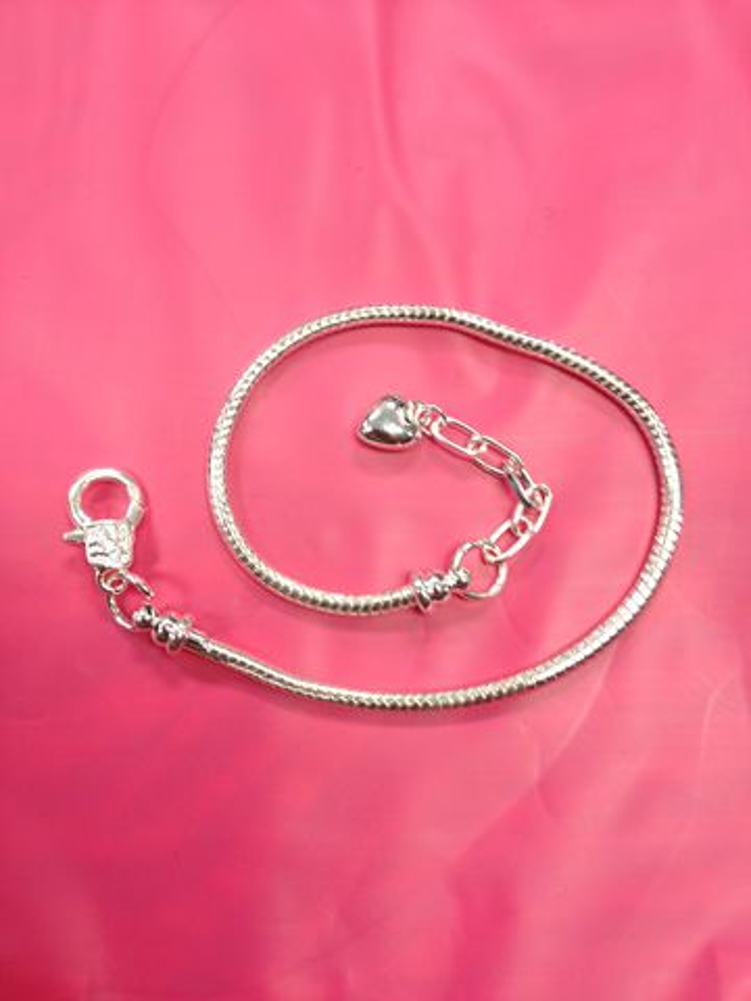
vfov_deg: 52.6
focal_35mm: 35
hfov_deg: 40.7
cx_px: 376
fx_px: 1012
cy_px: 500
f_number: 2.4
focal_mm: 4.28
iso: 64
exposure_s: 1/20
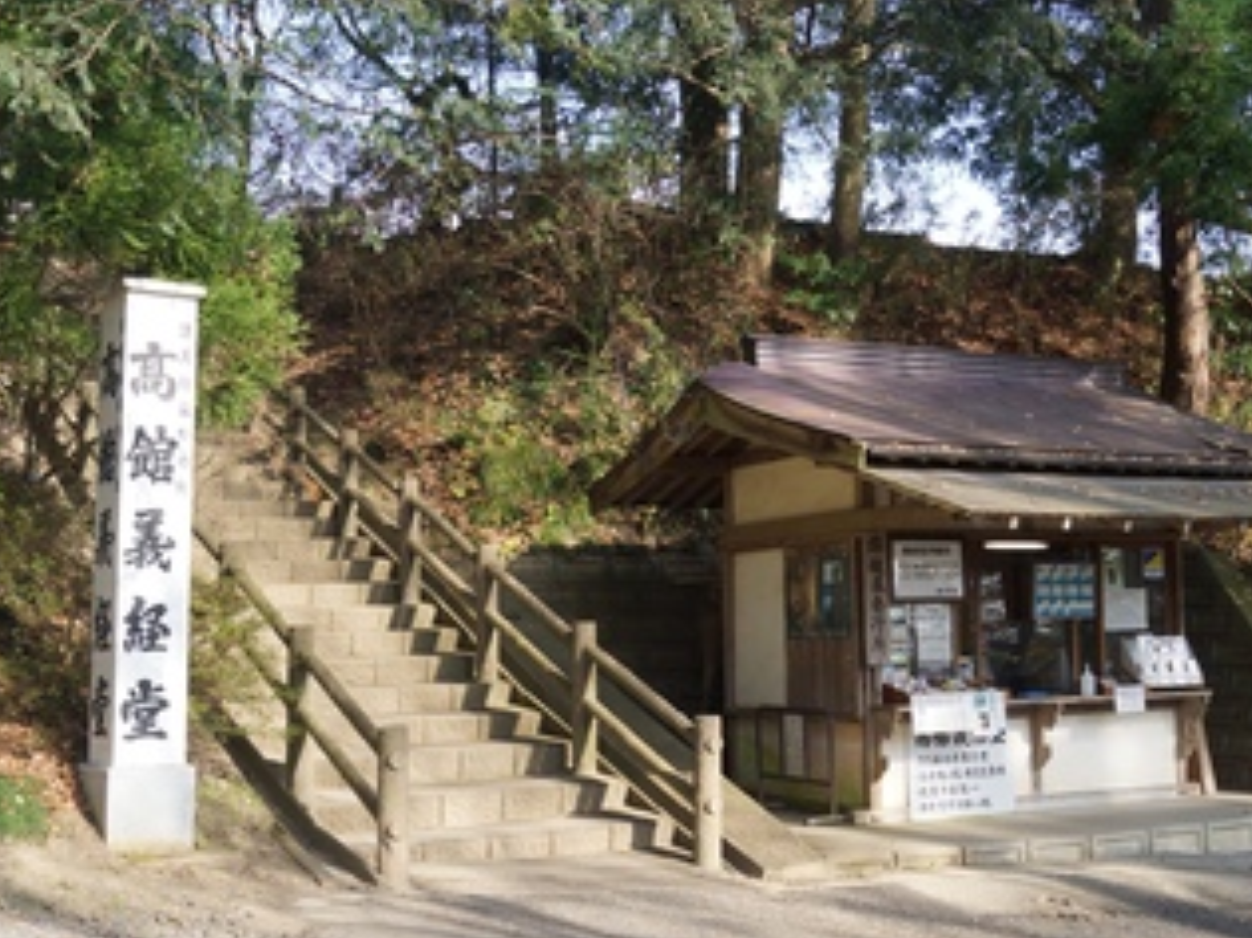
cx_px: 652
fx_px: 1591
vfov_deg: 32.8
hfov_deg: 43.0
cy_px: 527
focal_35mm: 44
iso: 400
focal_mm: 24
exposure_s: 1/200
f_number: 7.1
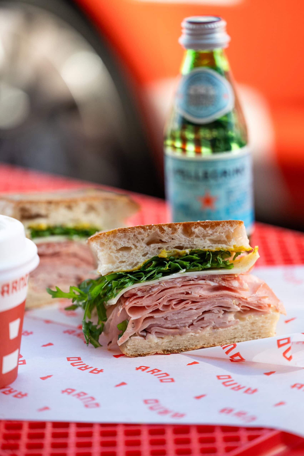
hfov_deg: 13.0
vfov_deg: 19.5
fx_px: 1332
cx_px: 152
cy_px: 228
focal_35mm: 105
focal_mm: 105
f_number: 3
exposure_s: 1/3200
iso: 1600
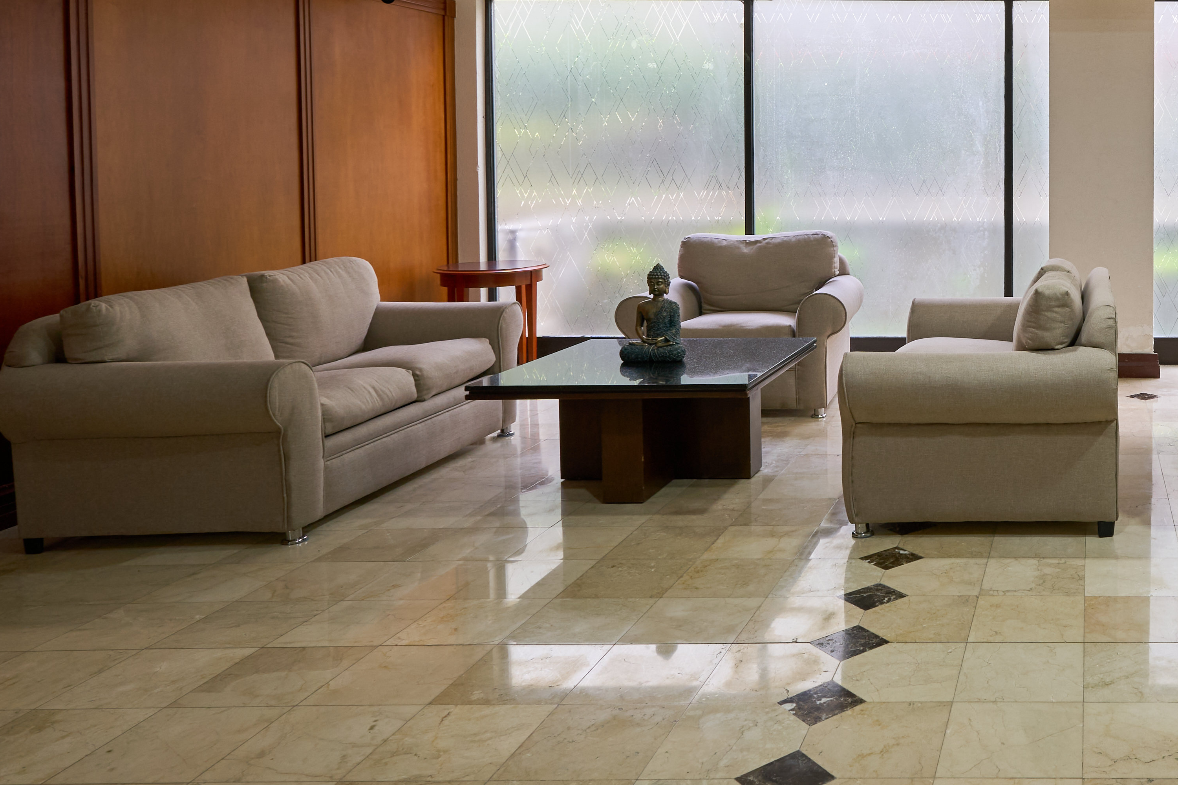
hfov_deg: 49.5
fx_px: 1080
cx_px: 1108
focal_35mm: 33
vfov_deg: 38.8
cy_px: 185
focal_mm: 16.5
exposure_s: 1/8
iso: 200
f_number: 9
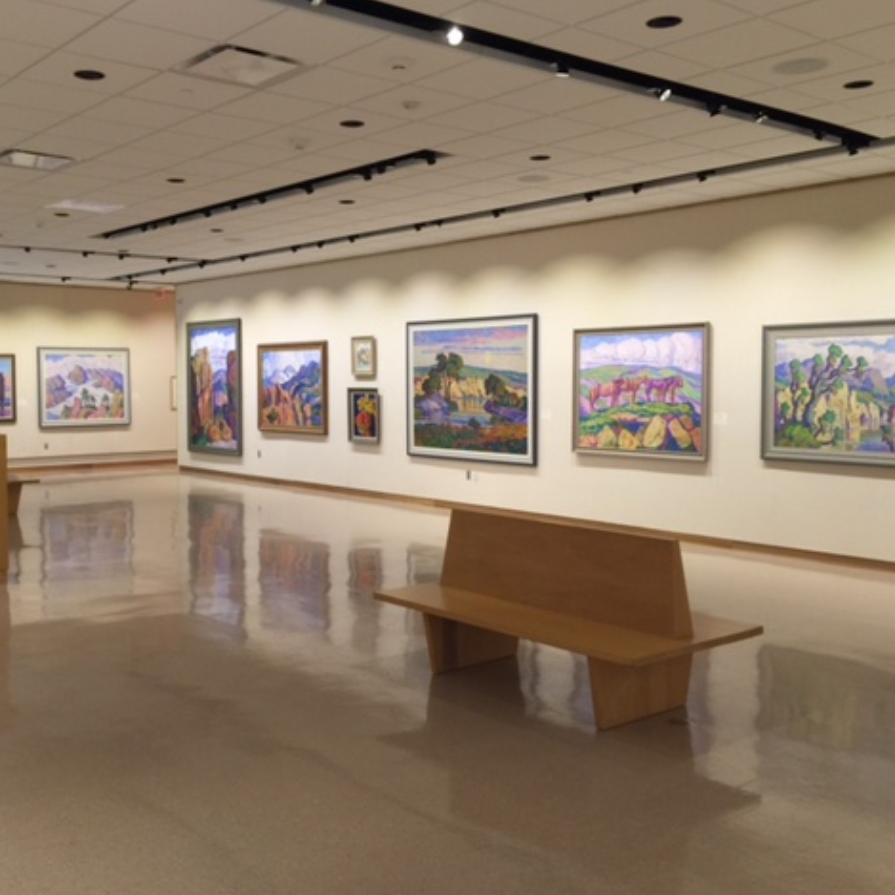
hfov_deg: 46.9
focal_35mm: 35
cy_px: 443
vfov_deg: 47.2
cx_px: 351
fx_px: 1024
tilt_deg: -2.8
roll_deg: +0.3
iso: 32
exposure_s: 1/15
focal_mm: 4.15
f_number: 2.2
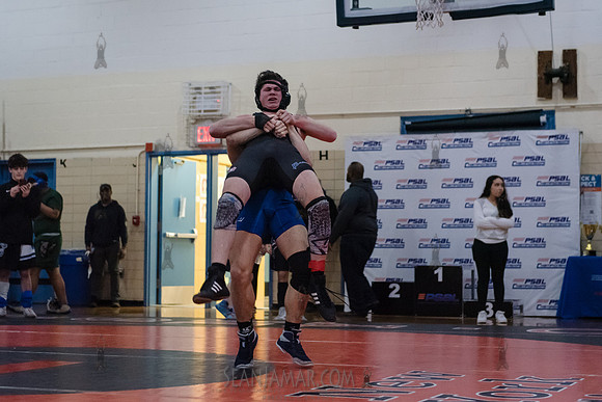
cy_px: 201
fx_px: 1190
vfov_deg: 19.2
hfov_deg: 28.4
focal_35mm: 71
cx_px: 301
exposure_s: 1/400
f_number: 3.2
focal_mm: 66
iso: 8000
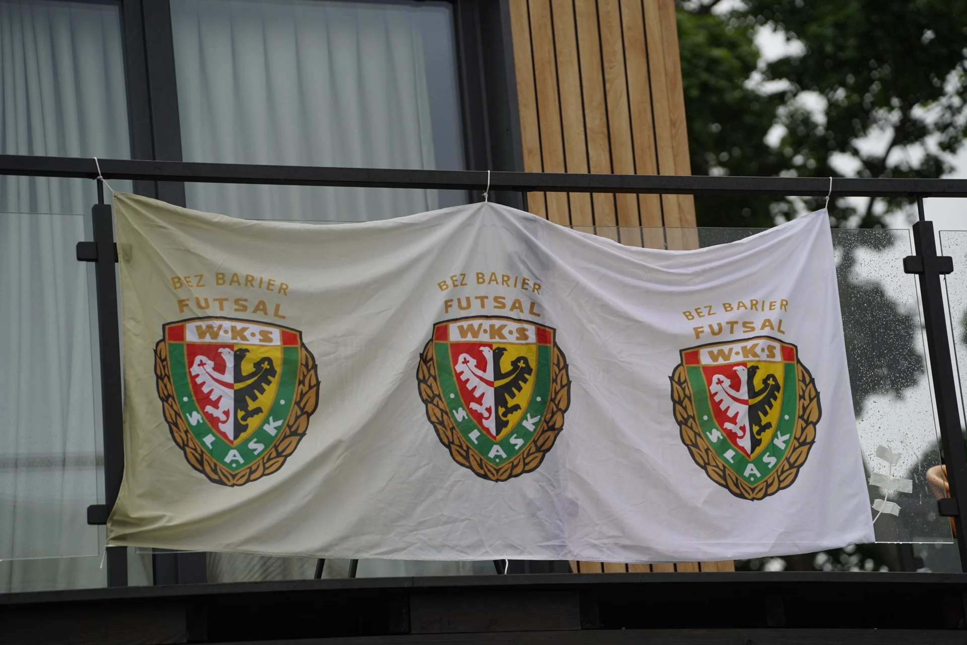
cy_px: 322
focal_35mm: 113
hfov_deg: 18.1
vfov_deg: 12.1
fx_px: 3035
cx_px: 484
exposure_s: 1/1600
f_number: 3.5
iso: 500
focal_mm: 113
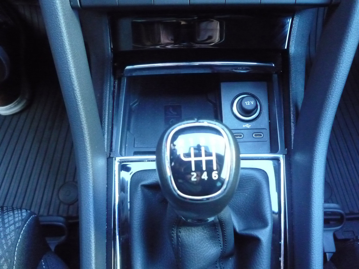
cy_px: 134
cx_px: 180
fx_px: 311
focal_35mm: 30
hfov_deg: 60.0
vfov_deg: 46.8
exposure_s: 1/20
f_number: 3.3
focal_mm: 5.2
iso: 800
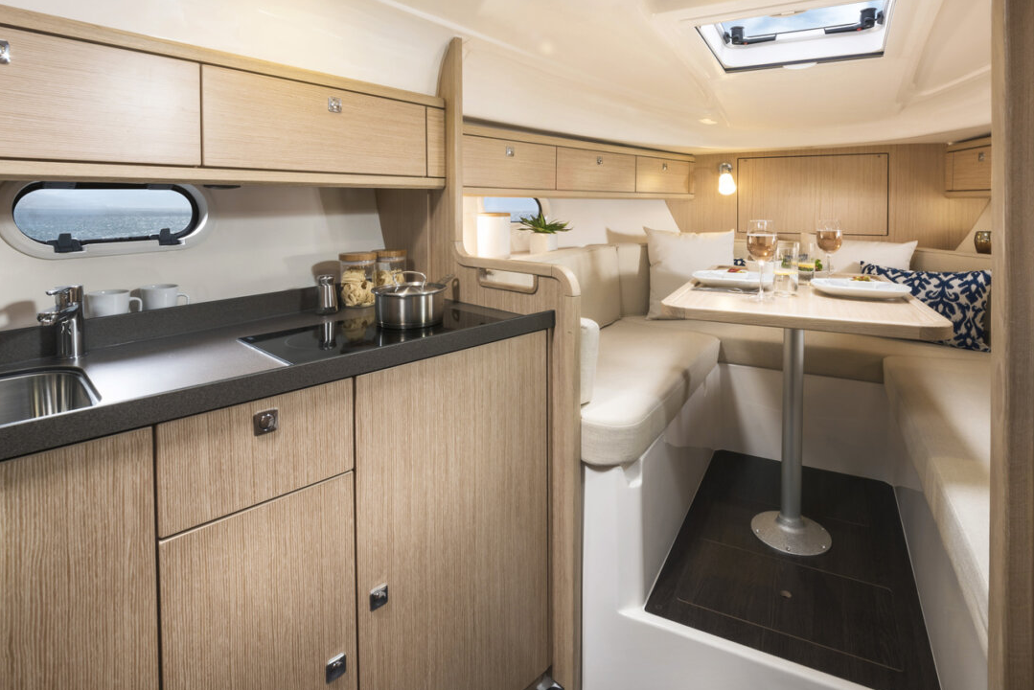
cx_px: 544
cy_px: 217
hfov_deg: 89.9
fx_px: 517
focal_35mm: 18
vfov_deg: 65.2
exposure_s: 1
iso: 125
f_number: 16
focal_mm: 12
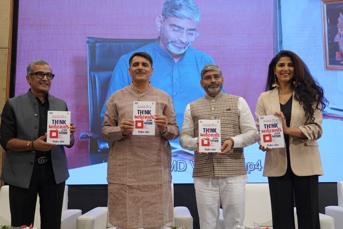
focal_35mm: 33
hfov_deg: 57.2
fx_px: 314
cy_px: 114
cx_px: 172
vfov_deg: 40.0
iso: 1600
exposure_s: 1/160
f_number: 4
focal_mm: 33
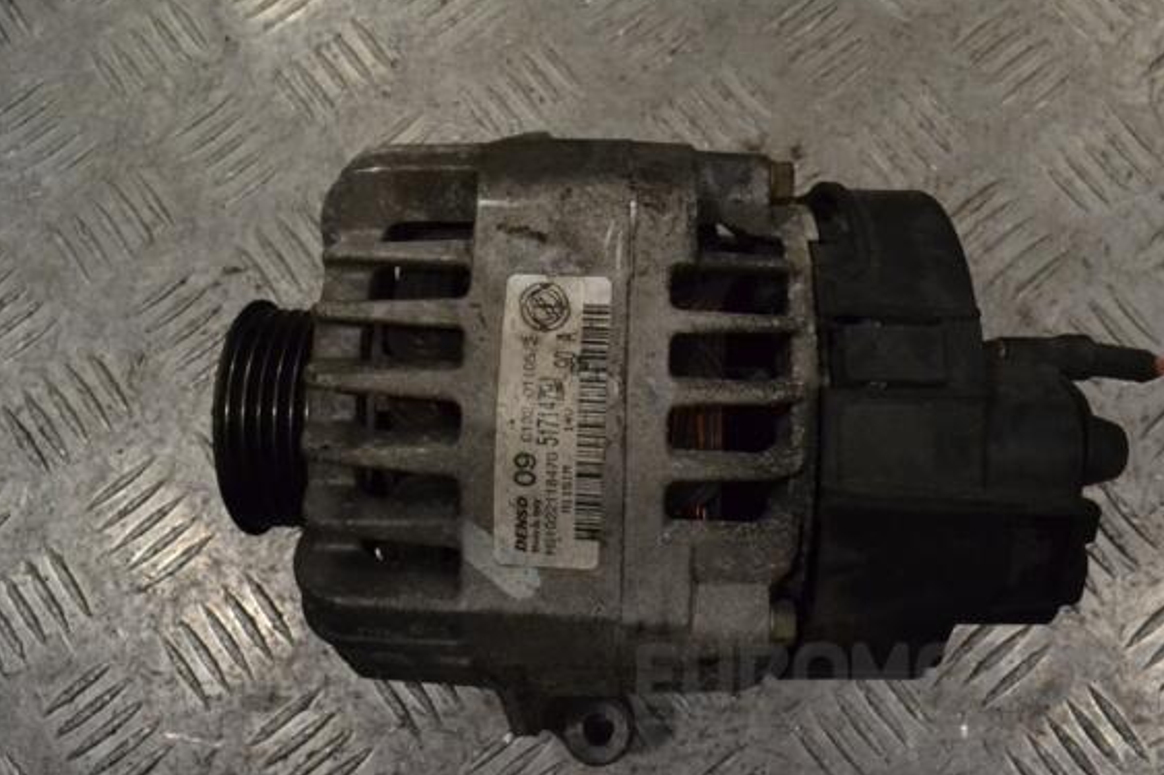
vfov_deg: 41.1
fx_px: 1034
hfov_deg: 58.7
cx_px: 598
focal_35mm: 32
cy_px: 399
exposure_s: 1/500
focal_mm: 20
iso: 3200
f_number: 11
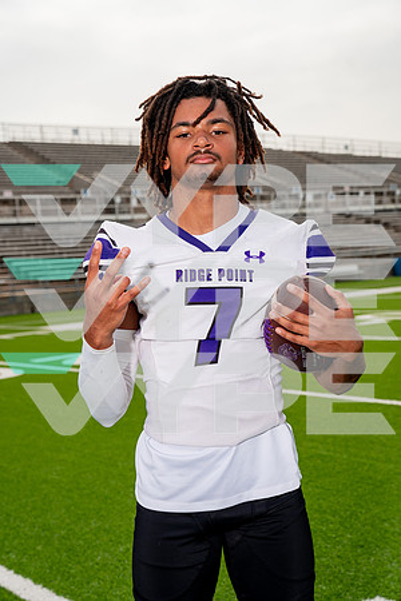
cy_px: 300
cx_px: 200
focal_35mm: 55
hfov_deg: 24.6
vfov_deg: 36.2
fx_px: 919
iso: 100
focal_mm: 55
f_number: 5.6
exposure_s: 1/640
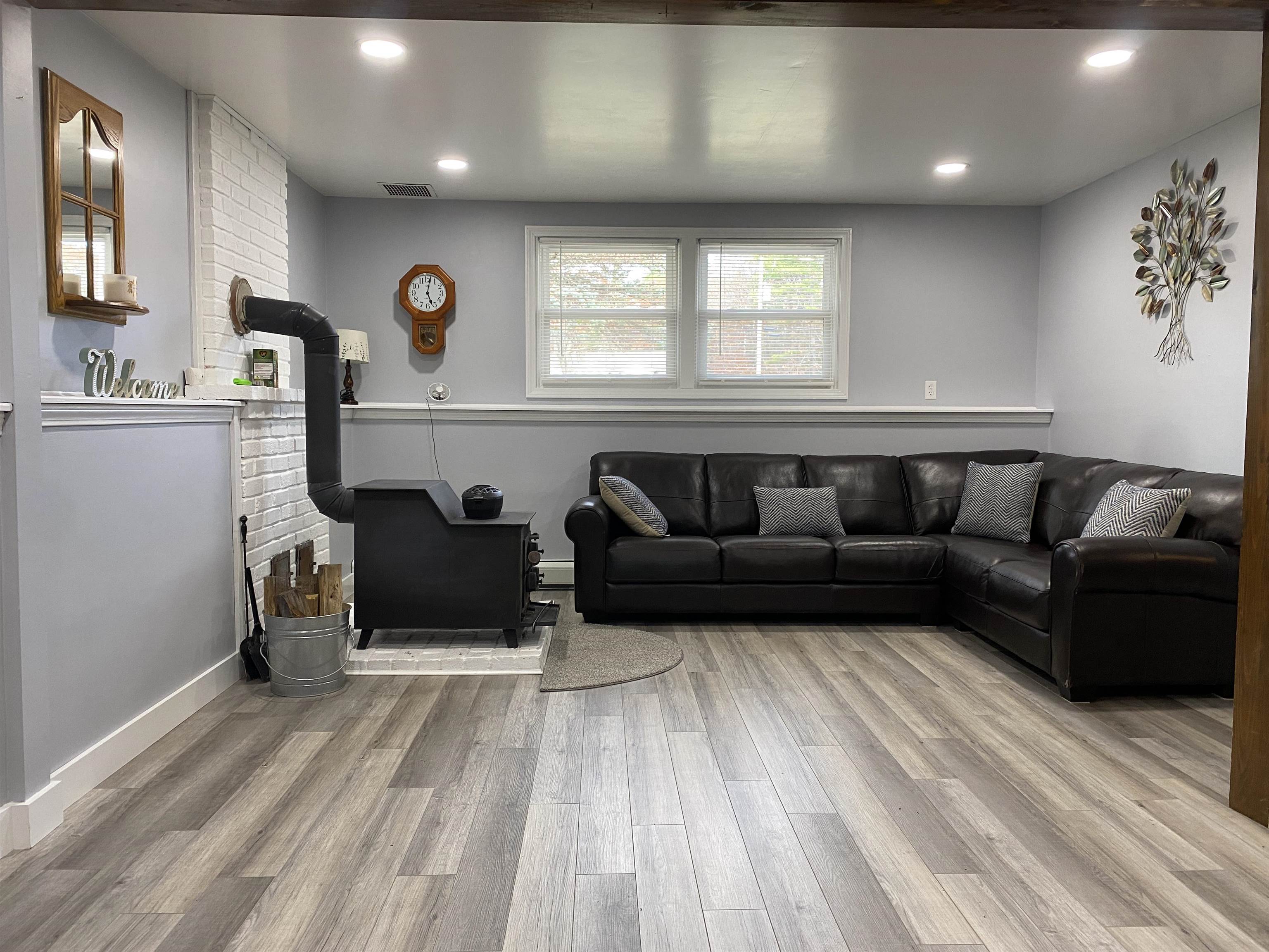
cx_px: 634
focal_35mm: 26
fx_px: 953
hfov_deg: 67.3
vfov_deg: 53.1
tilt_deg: -3.7
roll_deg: -1.2
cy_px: 476
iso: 100
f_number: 1.8
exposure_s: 1/60
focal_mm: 4.25
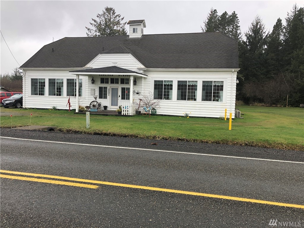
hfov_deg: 63.4
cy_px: 114
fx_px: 246
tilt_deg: -4.4
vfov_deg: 49.7
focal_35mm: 28
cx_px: 152
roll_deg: -0.5
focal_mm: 4
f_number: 1.8
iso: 20
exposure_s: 1/329
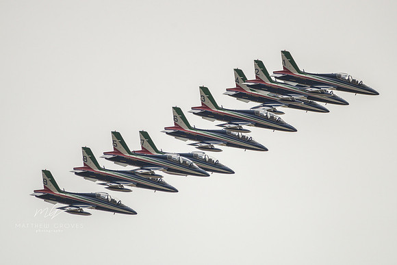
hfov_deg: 2.7
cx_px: 209
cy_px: 129
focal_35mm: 772
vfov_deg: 1.8
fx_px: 8515
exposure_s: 1/4000
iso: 400
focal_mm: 500
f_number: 6.3
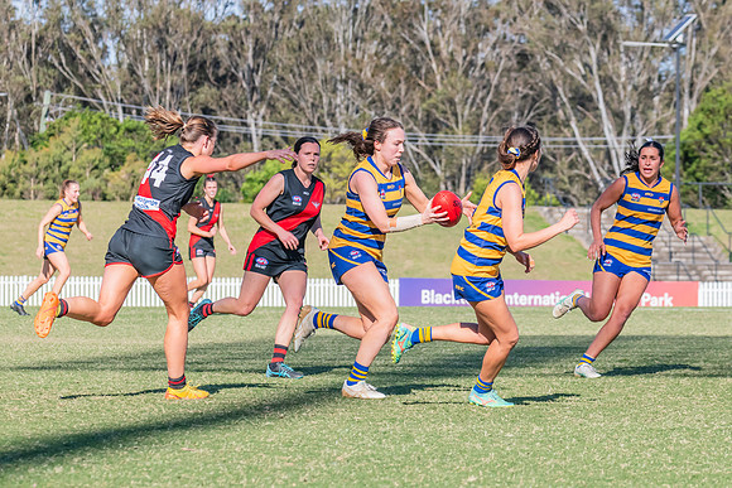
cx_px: 409
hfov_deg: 7.7
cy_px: 249
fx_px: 5450
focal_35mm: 268
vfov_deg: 5.1
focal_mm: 195
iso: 800
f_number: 10
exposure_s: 1/1250
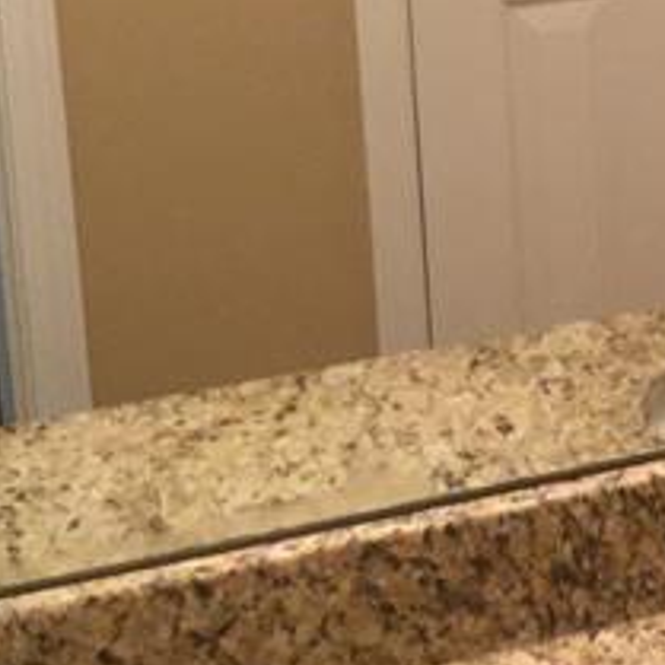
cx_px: 1212
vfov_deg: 12.9
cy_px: 19
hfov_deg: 12.0
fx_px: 2912
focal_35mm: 134
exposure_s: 1/30
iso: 80
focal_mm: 3.3
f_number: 2.4
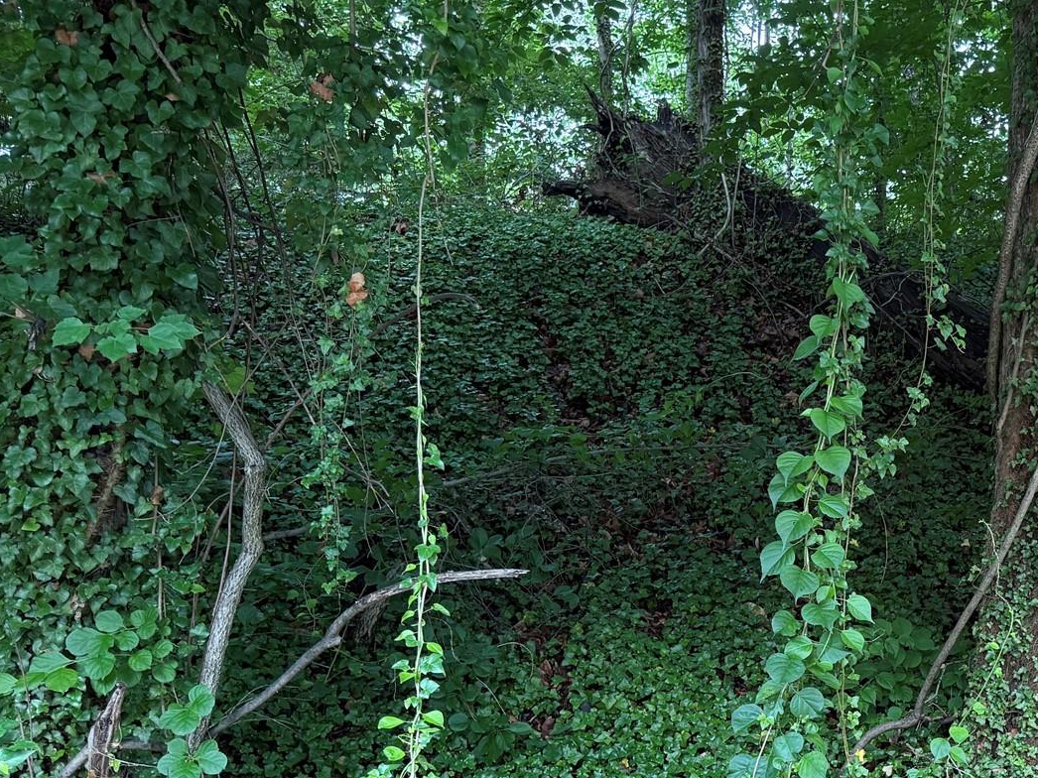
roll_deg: +0.5
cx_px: 989
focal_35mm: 47
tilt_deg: +3.3
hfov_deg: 37.1
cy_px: 547
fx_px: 1409
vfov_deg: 30.5
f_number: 1.78
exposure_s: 1/113
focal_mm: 6.76
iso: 200
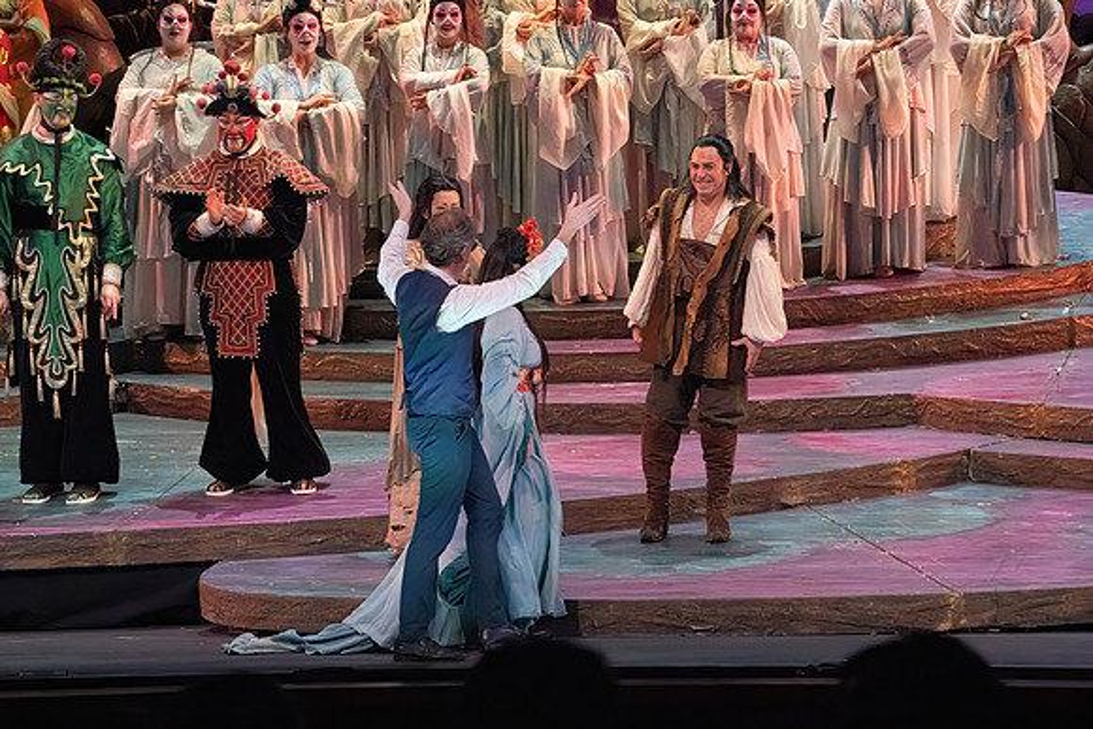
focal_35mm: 200
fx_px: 6073
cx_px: 546
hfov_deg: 10.3
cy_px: 364
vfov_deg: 6.9
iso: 20000
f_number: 10
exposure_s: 1/1000
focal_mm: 200
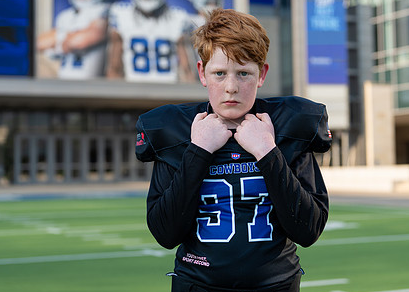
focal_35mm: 80
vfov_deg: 17.8
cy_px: 112
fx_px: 929
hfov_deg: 24.8
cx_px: 233
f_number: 2.2
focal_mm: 50
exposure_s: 1/1250
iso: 100
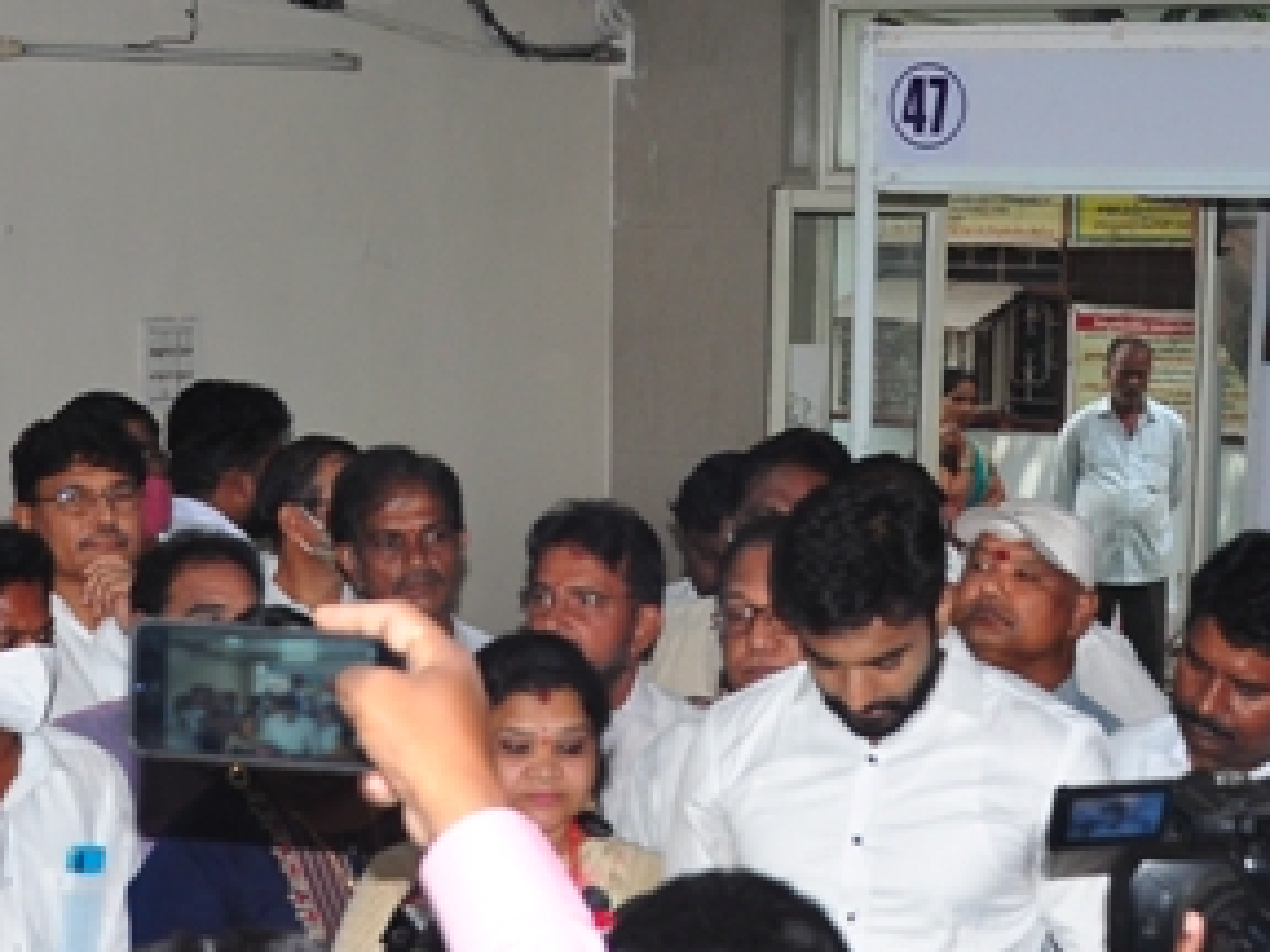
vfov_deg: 16.7
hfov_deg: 22.2
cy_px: 690
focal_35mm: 88
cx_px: 472
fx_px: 3229
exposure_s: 1/160
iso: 320
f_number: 5
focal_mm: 22
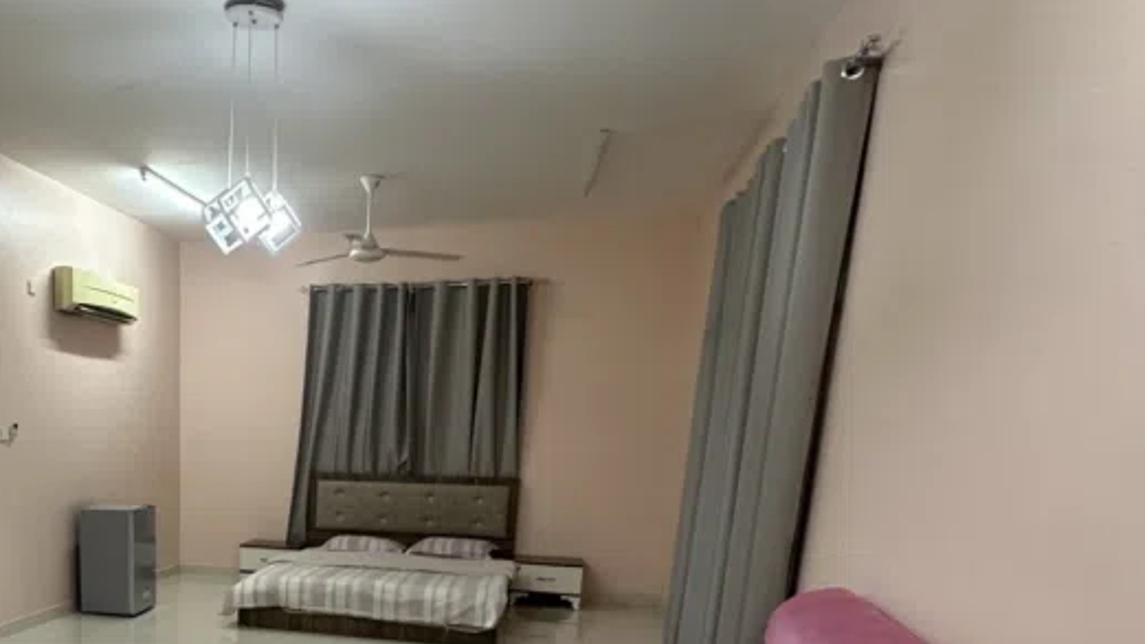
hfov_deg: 58.6
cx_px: 204
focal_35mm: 30
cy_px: 629
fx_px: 911
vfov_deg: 35.6
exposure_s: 1/50
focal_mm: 2.22
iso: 250
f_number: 2.2
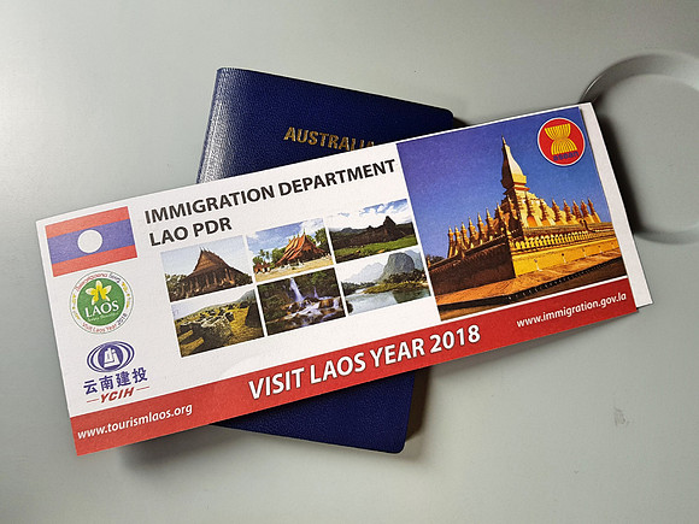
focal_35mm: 26
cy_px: 262
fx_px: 525
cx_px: 350
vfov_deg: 53.1
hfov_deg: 67.3
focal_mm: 4.2
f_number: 1.7
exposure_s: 1/129
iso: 40
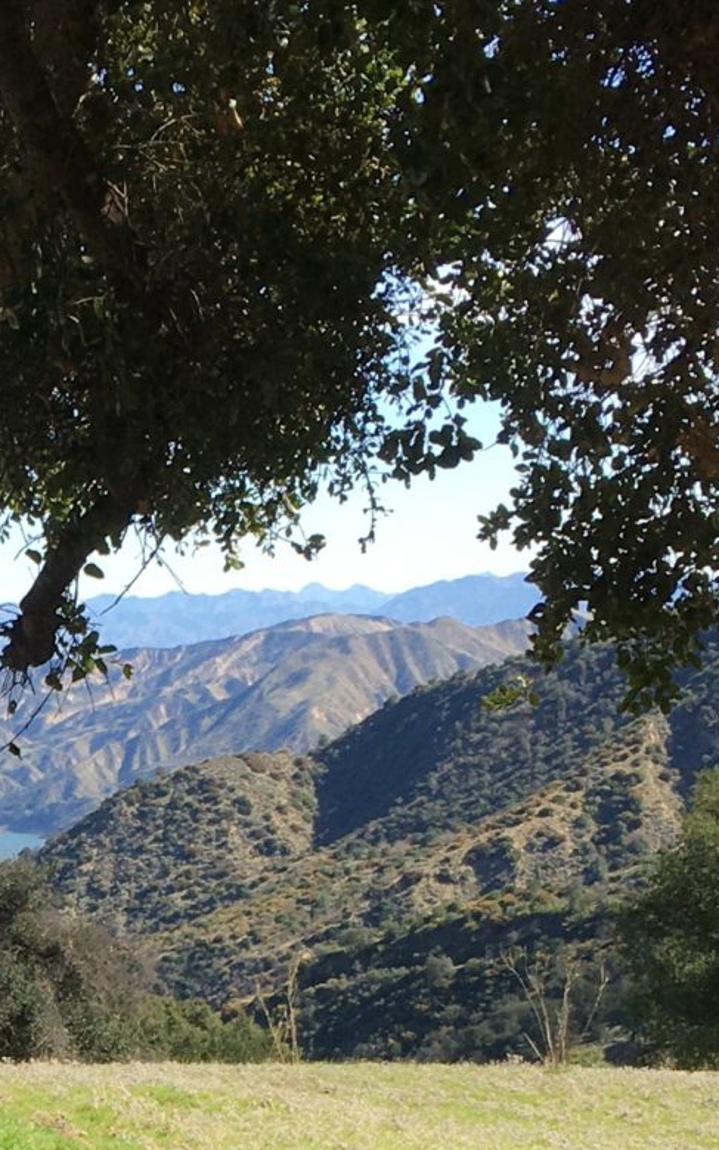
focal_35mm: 101
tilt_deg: -11.8
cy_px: 1323
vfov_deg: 19.6
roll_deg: +5.6
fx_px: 3166
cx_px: -235
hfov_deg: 12.5
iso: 25
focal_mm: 4.15
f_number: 2.2
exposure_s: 1/601
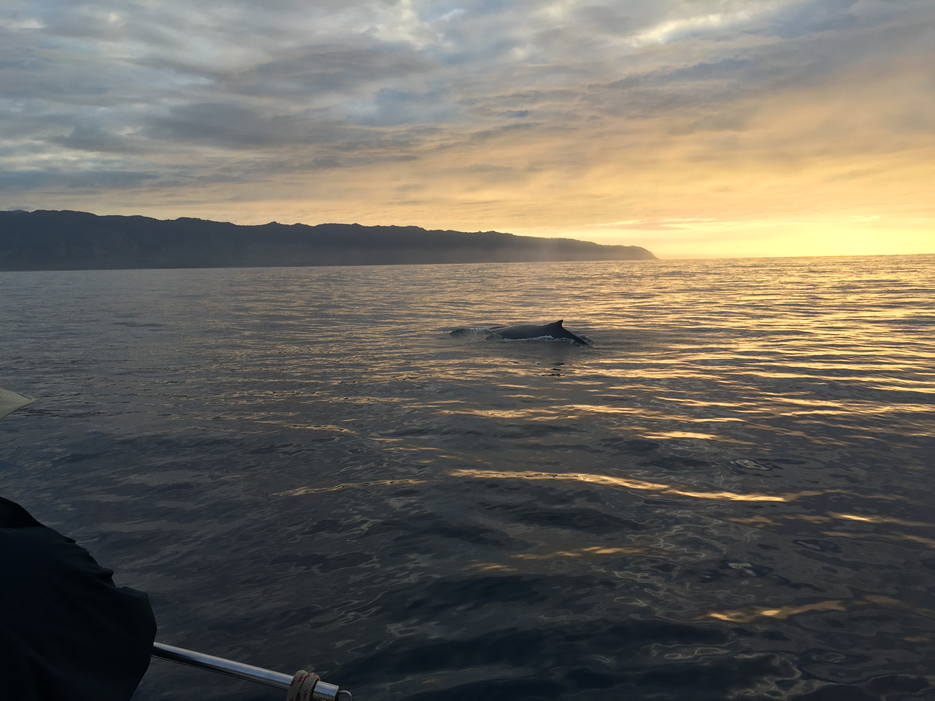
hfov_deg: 61.7
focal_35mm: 29
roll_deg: +2.9
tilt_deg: -5.9
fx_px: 783
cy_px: 350
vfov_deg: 48.2
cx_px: 468
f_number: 2.2
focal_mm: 4.15
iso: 25
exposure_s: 1/377
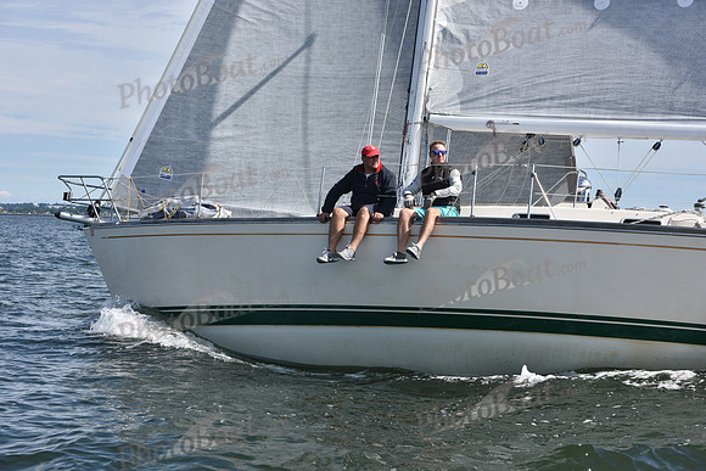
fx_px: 1373
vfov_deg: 19.5
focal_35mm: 70
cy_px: 236
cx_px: 353
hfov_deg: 28.8
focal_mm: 70
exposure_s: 1/1000
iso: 320
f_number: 9
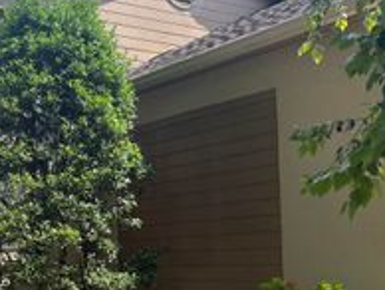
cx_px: 50
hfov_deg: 28.0
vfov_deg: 21.8
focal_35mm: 67
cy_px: 221
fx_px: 746
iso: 50
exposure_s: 1/1364
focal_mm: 5.96
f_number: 1.6
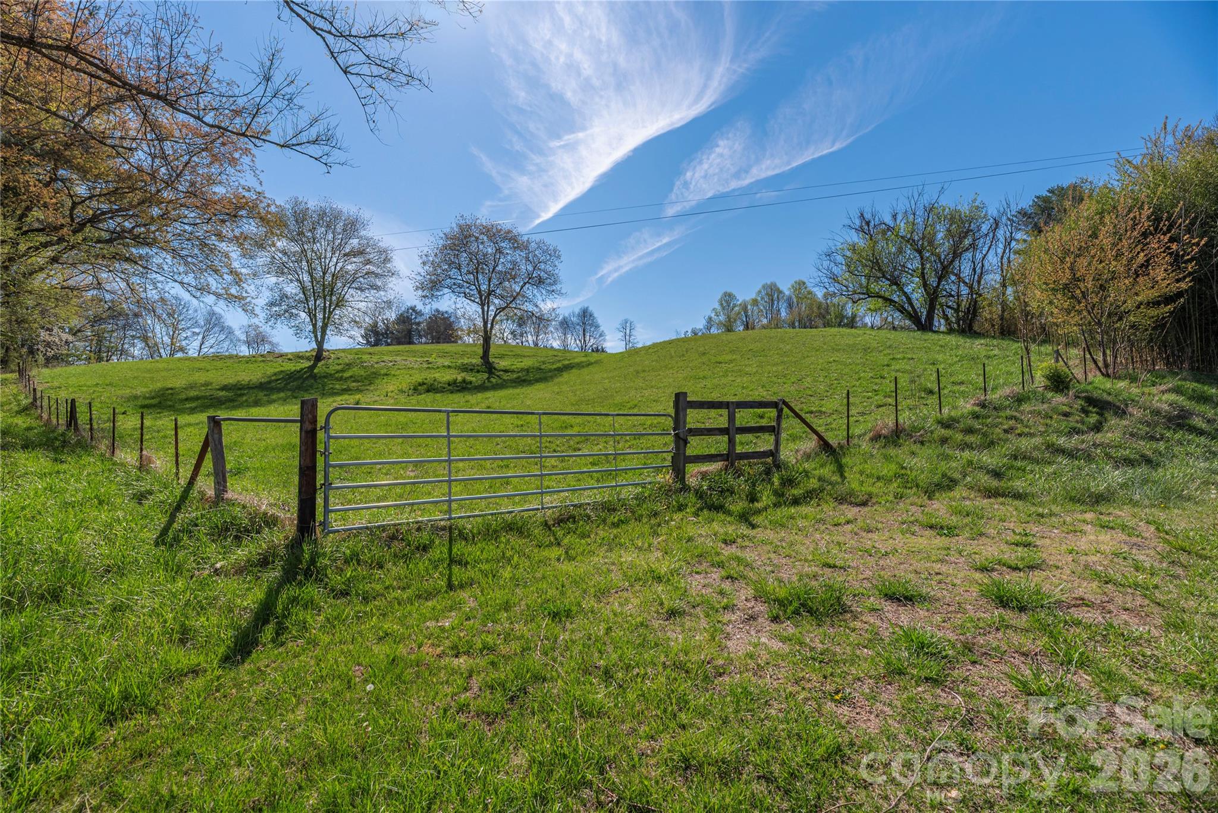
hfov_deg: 104.2
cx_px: 609
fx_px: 474
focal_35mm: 14
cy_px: 406
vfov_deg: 81.2
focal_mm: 14
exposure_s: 1/3200
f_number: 8
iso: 320
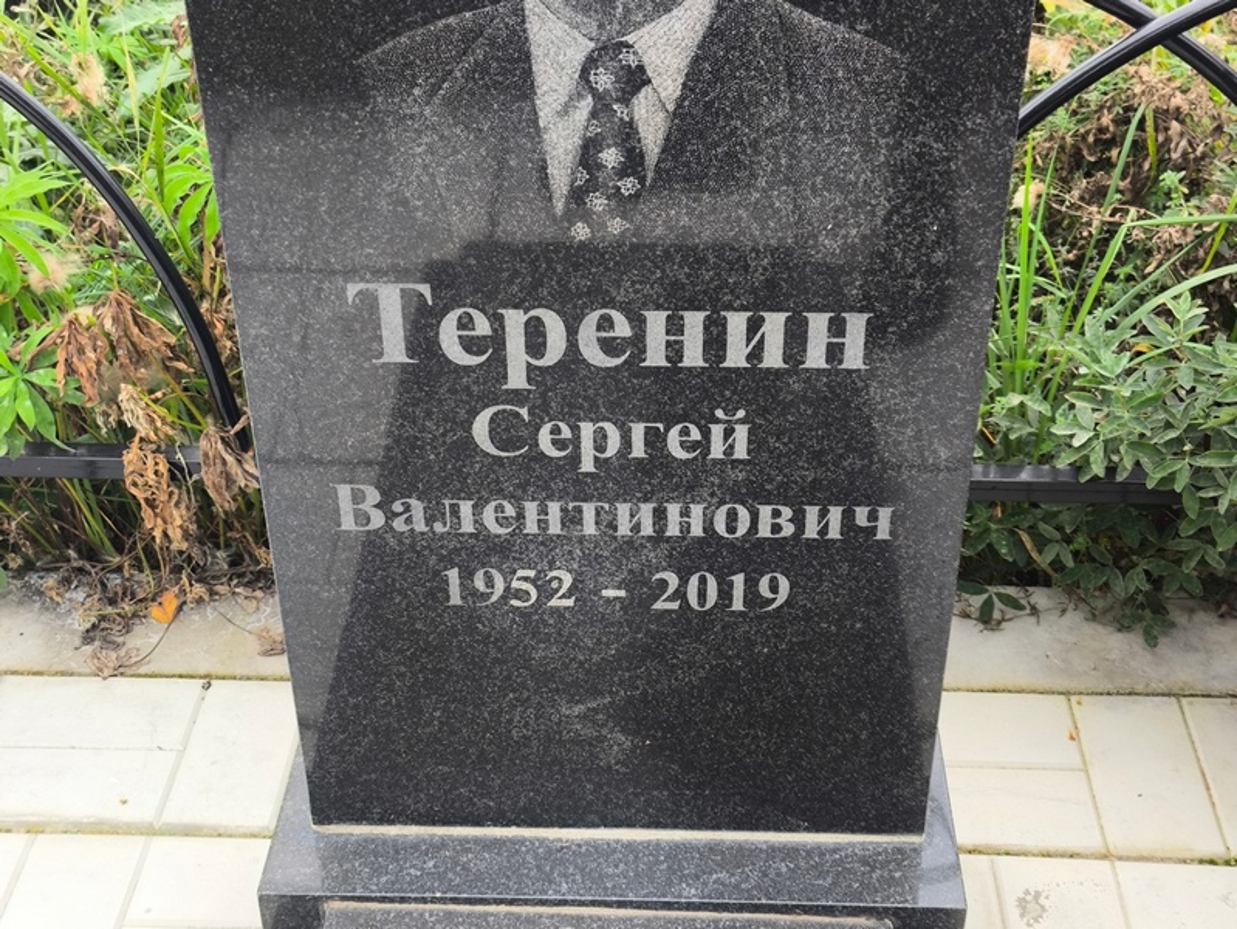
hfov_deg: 38.2
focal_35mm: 50
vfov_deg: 29.1
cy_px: 464
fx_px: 1788
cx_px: 618
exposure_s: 1/120
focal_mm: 4.71
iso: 50
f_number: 1.7
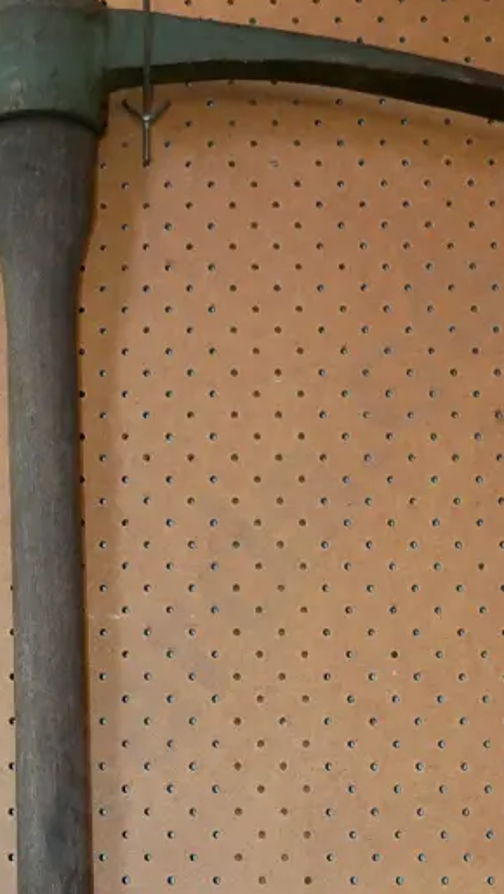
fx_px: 1852
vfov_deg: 26.4
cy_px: 779
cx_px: 95
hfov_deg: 15.4
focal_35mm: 78
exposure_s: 1/160
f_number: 3.9
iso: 3200
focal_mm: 18
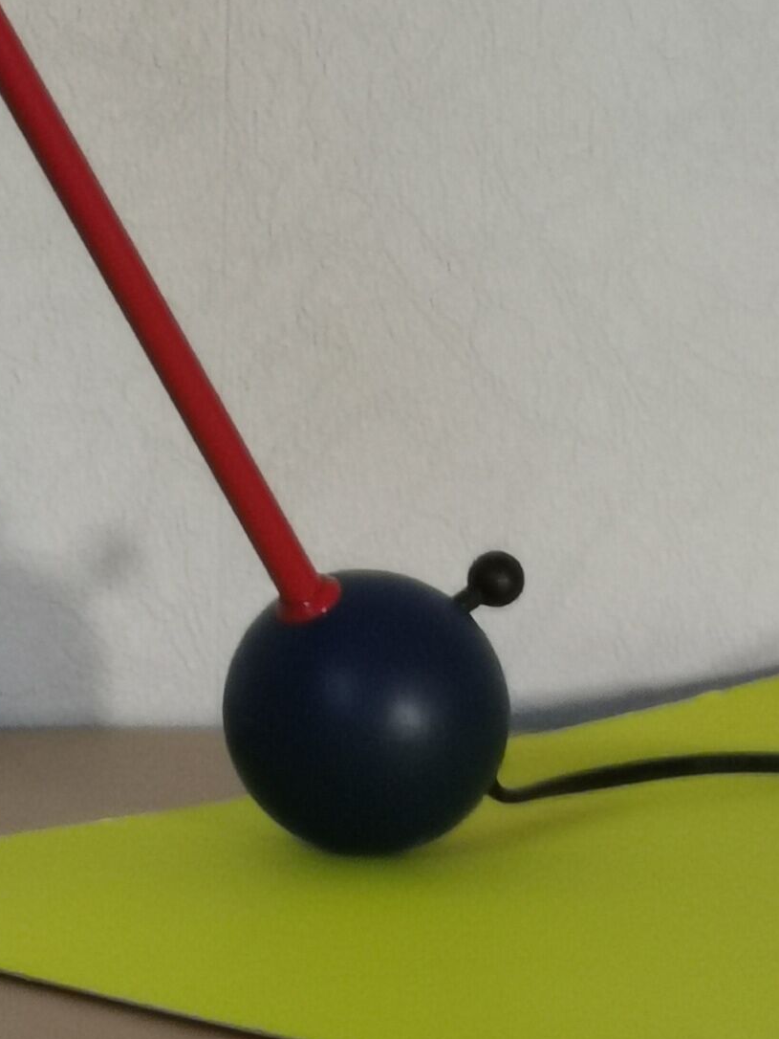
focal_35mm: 272
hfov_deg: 5.4
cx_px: -527
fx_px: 8158
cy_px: 72
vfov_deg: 7.3
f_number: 2.4
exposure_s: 1/33.3
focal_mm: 7.48
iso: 200
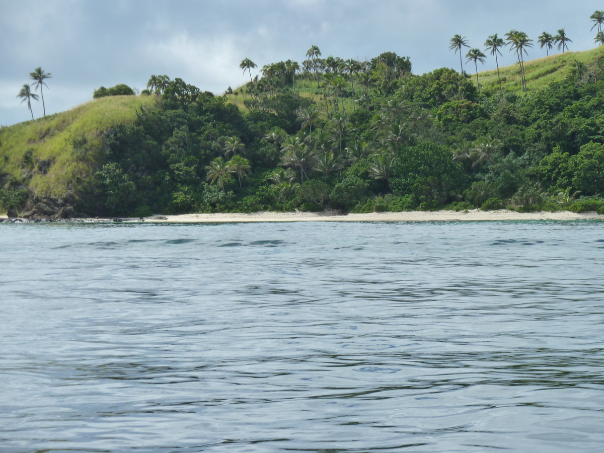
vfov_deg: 10.1
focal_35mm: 147
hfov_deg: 13.4
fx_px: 2565
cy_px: 226
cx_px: 302
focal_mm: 24.1
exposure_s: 1/500
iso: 125
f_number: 5.6
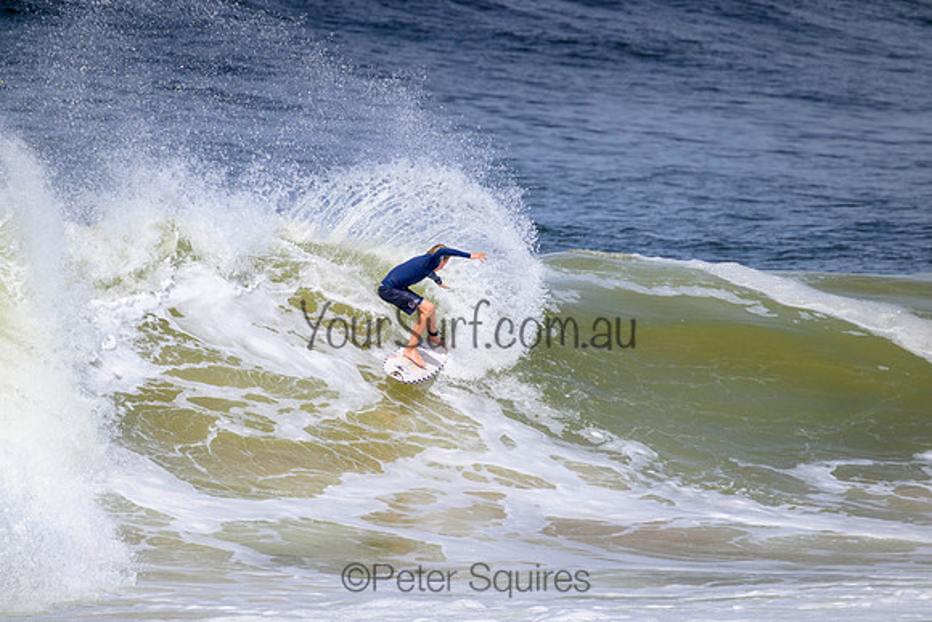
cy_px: 311
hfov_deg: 2.6
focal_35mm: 800
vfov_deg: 1.7
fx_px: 20715
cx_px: 466
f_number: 11
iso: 560
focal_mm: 800
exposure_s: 1/2000
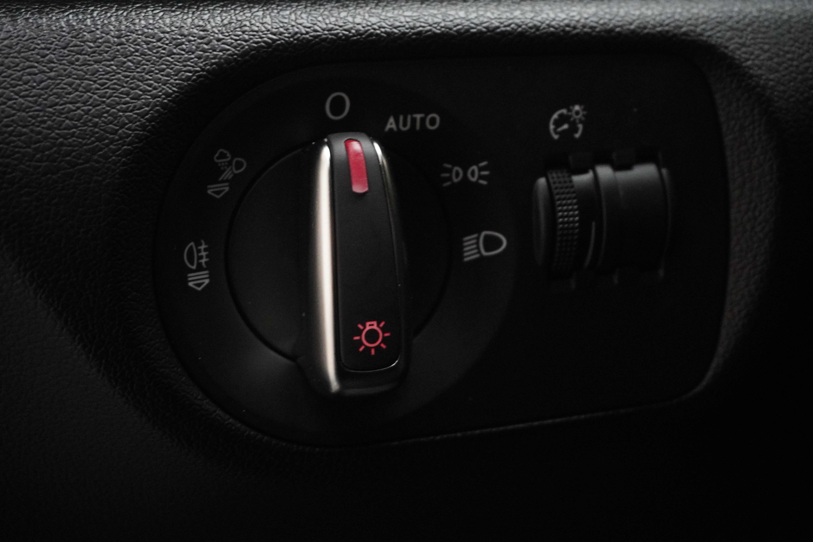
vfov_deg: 23.2
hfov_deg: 34.2
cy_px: 271
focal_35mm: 58
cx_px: 406
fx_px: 1321
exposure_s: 1/80
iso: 6400
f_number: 6.3
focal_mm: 39
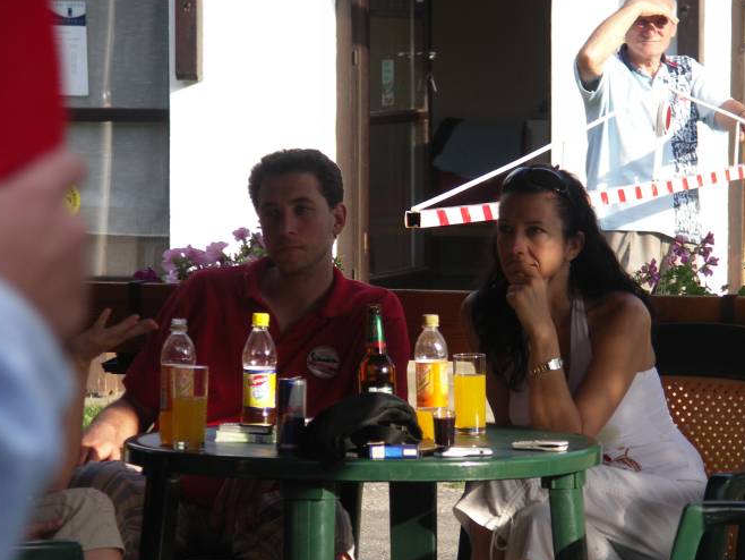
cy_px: 312
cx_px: 406
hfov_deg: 8.1
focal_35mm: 243
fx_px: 5232
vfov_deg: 6.1
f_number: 3.5
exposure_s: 1/200
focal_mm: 50.8
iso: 100
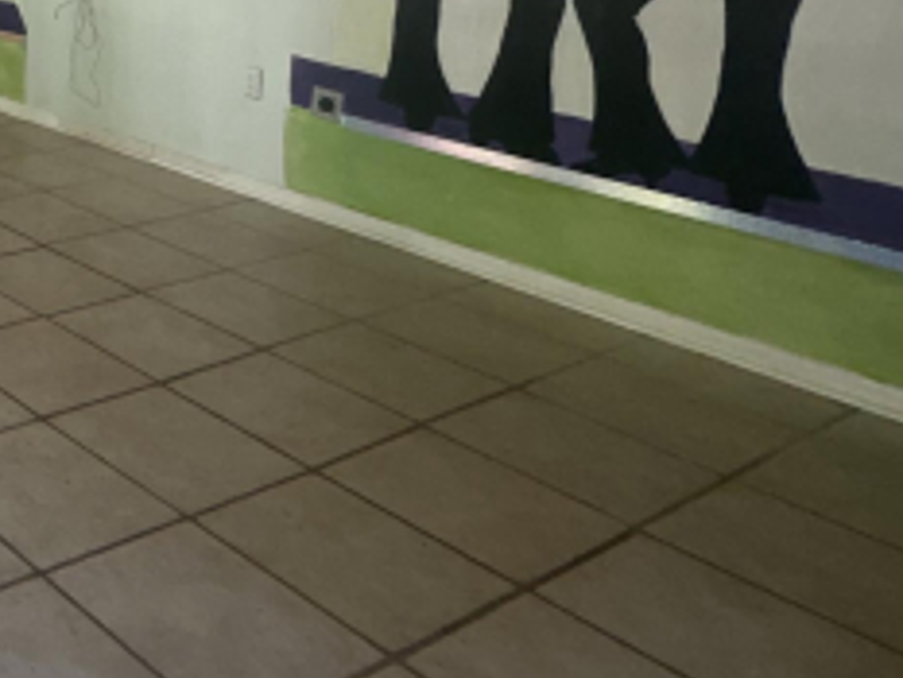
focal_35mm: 40
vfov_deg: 31.4
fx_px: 1044
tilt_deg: -2.9
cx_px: -335
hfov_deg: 32.1
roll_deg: -0.9
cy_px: -89
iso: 125
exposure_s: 1/99
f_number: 2.2
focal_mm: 2.22
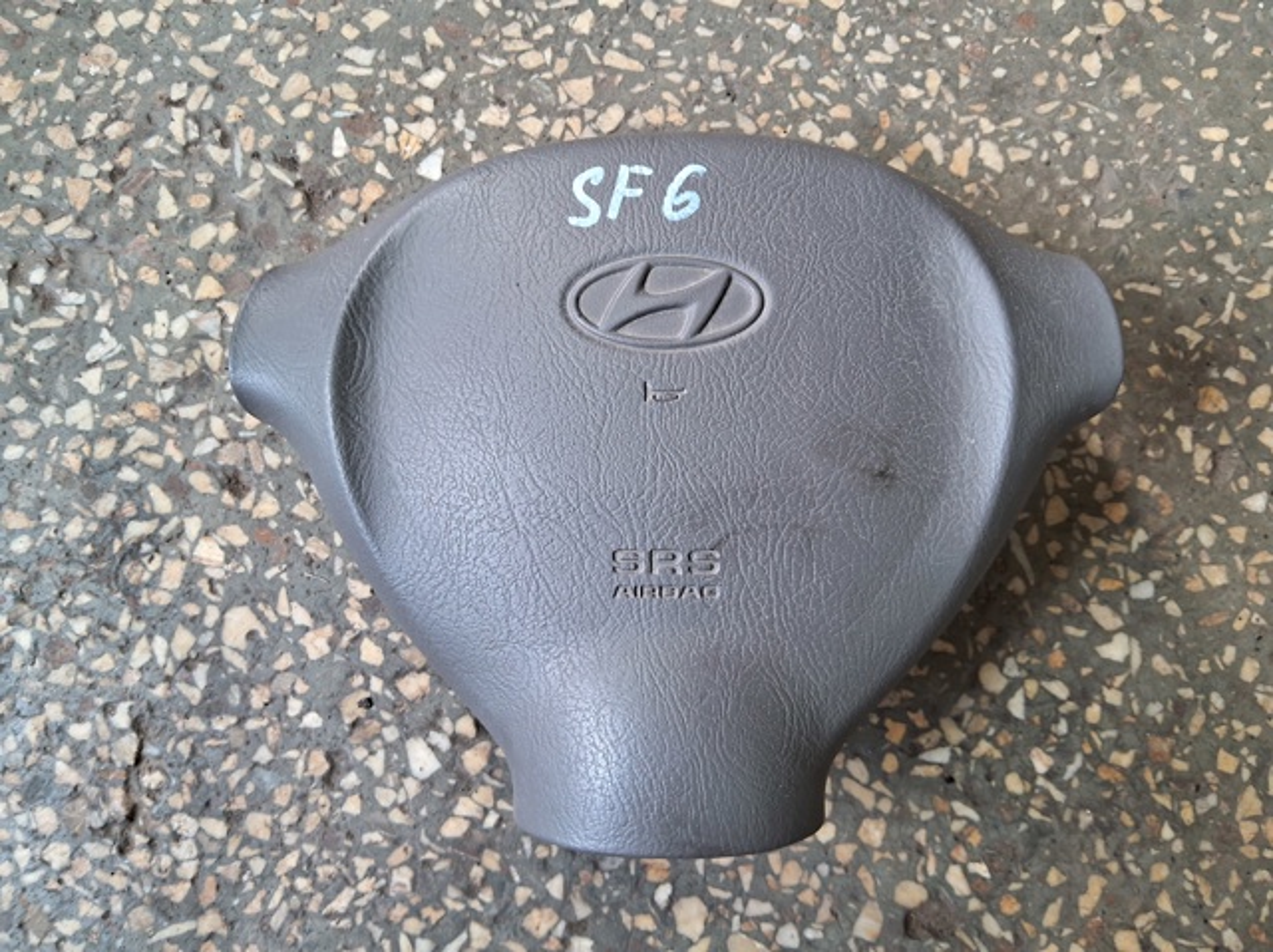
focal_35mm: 26
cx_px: 636
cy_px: 476
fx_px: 955
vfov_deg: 53.0
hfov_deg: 67.3
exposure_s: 1/50
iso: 320
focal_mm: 3.98
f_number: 1.8
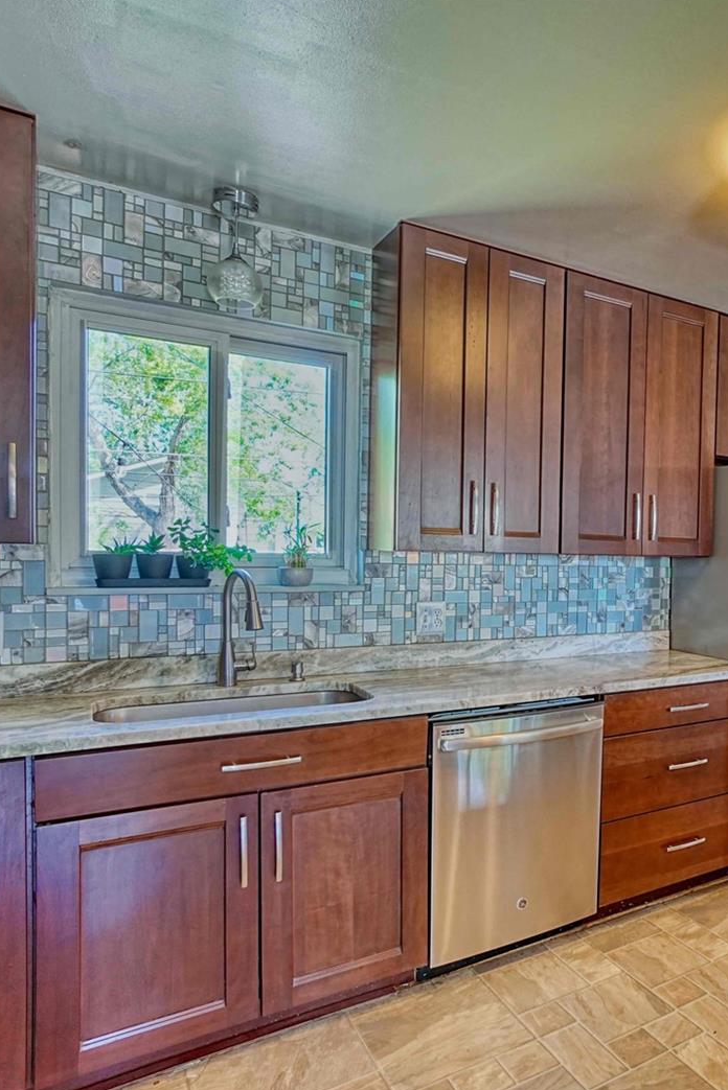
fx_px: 697
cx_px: 692
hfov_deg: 47.7
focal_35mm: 23
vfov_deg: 76.1
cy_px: 550
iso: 800
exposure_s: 1/8
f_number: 7.1
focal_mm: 10
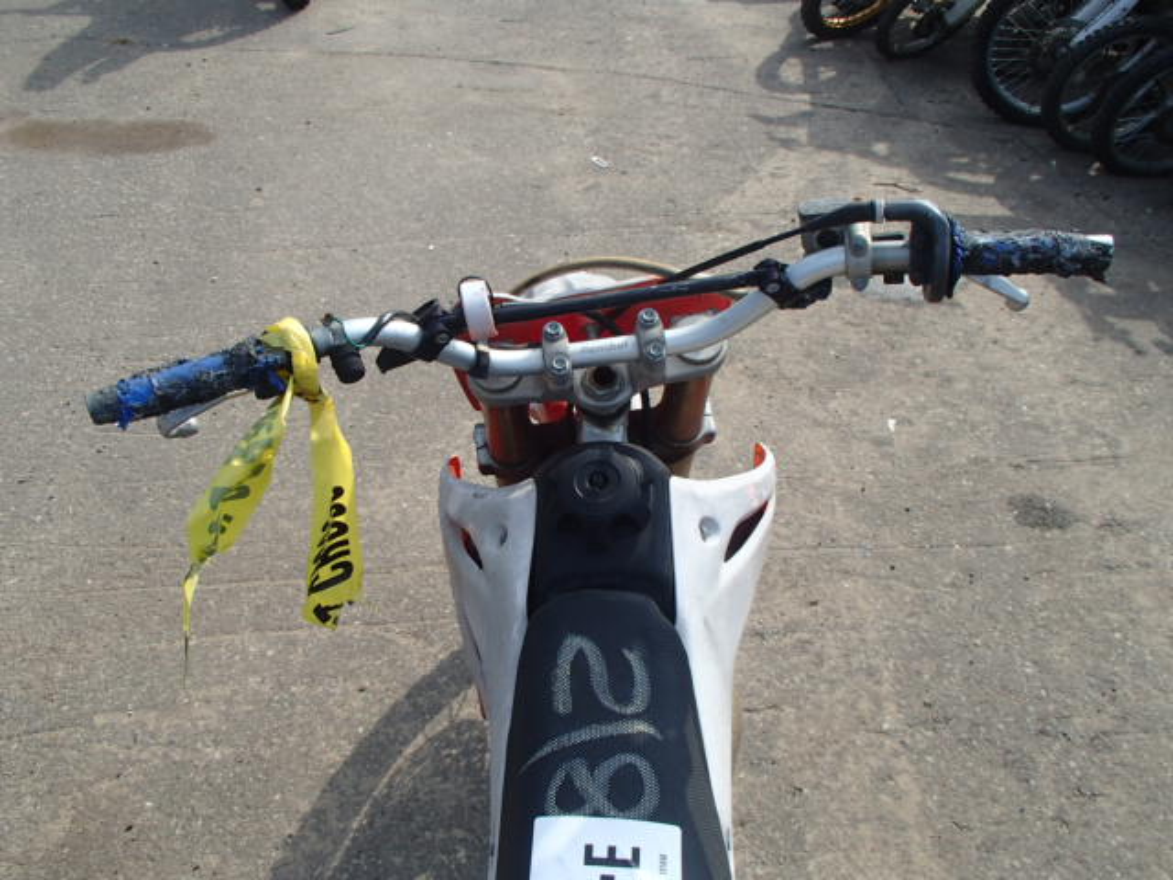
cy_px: 440
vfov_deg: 49.7
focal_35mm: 28
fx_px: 949
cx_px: 586
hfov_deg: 63.4
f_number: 3.9
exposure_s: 1/500
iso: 100
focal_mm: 5
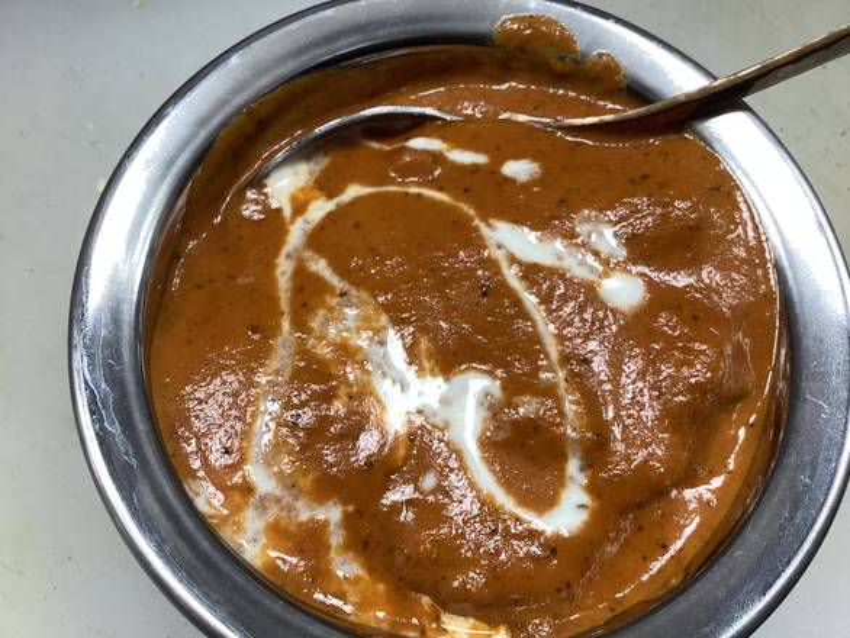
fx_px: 762
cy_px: 319
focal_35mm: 31
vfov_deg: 45.5
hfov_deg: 58.3
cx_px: 425
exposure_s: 1/60
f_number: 2.4
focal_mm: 3.3
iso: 100
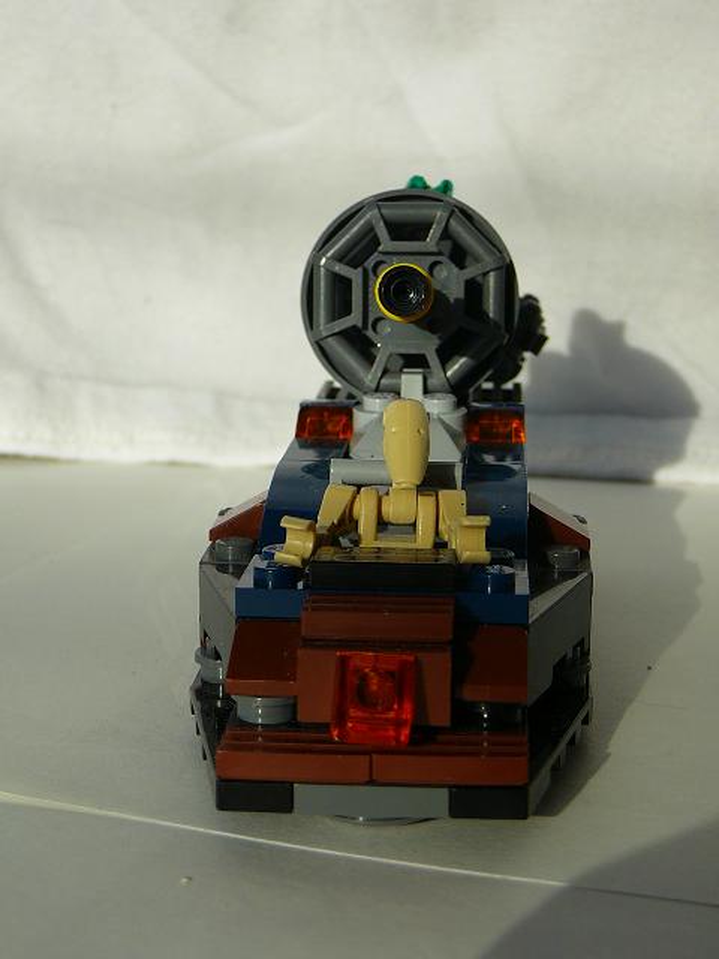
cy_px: 480
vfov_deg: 29.8
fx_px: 1800
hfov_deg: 22.6
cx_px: 360
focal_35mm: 65
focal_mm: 9.7
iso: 80
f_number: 3.6
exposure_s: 1/800
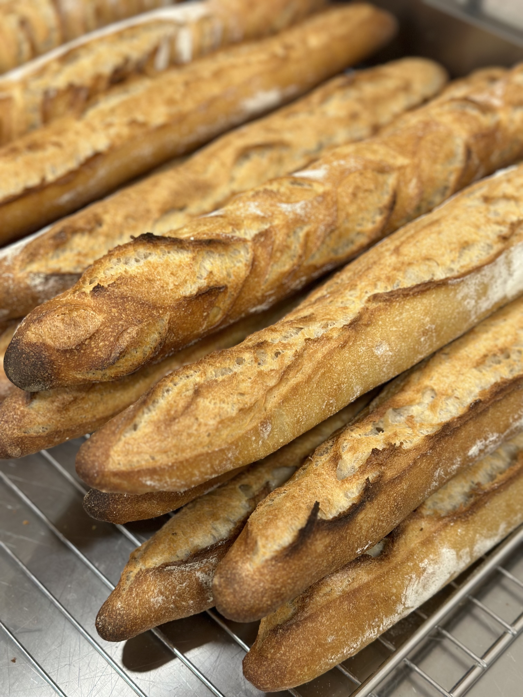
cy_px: 348
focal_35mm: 48
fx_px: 967
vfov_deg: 39.7
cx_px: 262
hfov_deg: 30.3
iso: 160
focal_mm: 6.86
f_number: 1.78
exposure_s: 1/50
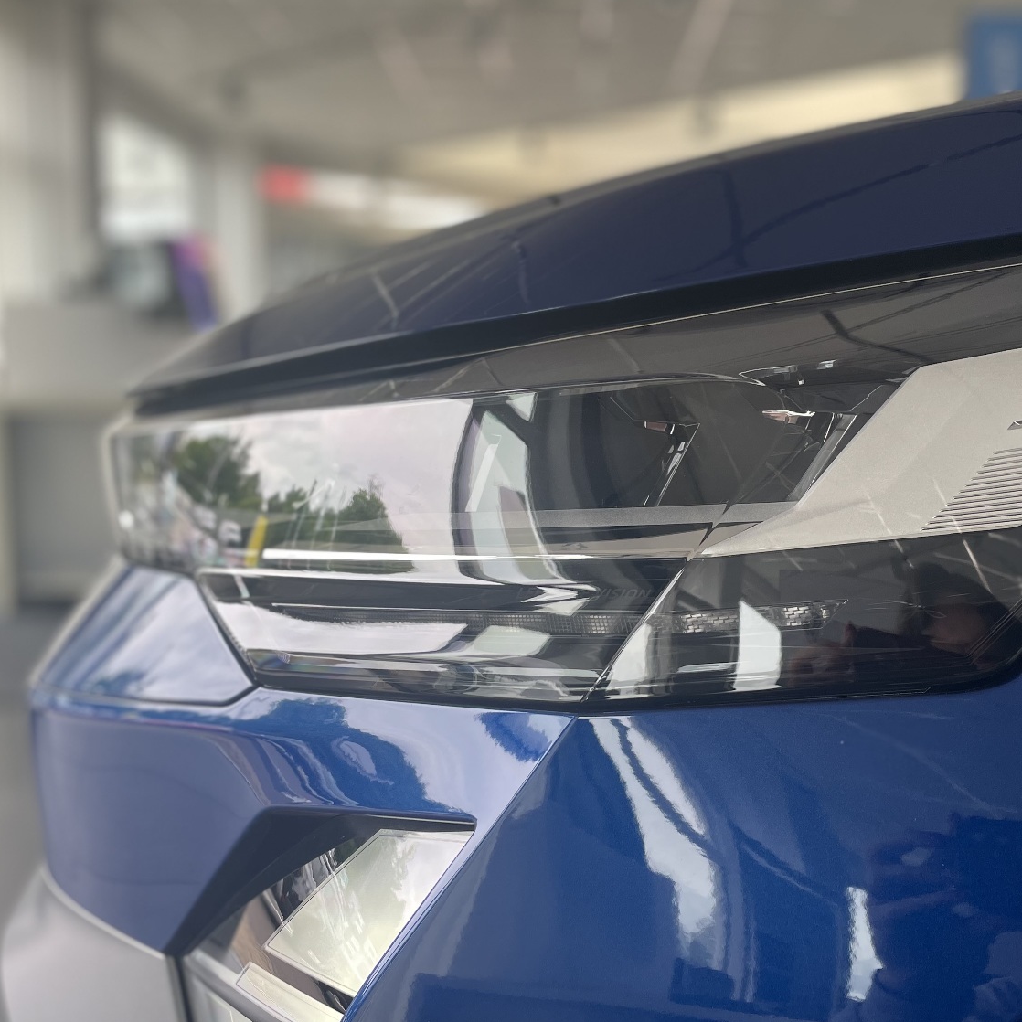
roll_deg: +0.0
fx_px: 1236
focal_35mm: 37
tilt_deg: -7.6
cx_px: 572
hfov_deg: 44.8
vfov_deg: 44.9
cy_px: 524
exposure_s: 1/250
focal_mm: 4.2
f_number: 1.6
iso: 40
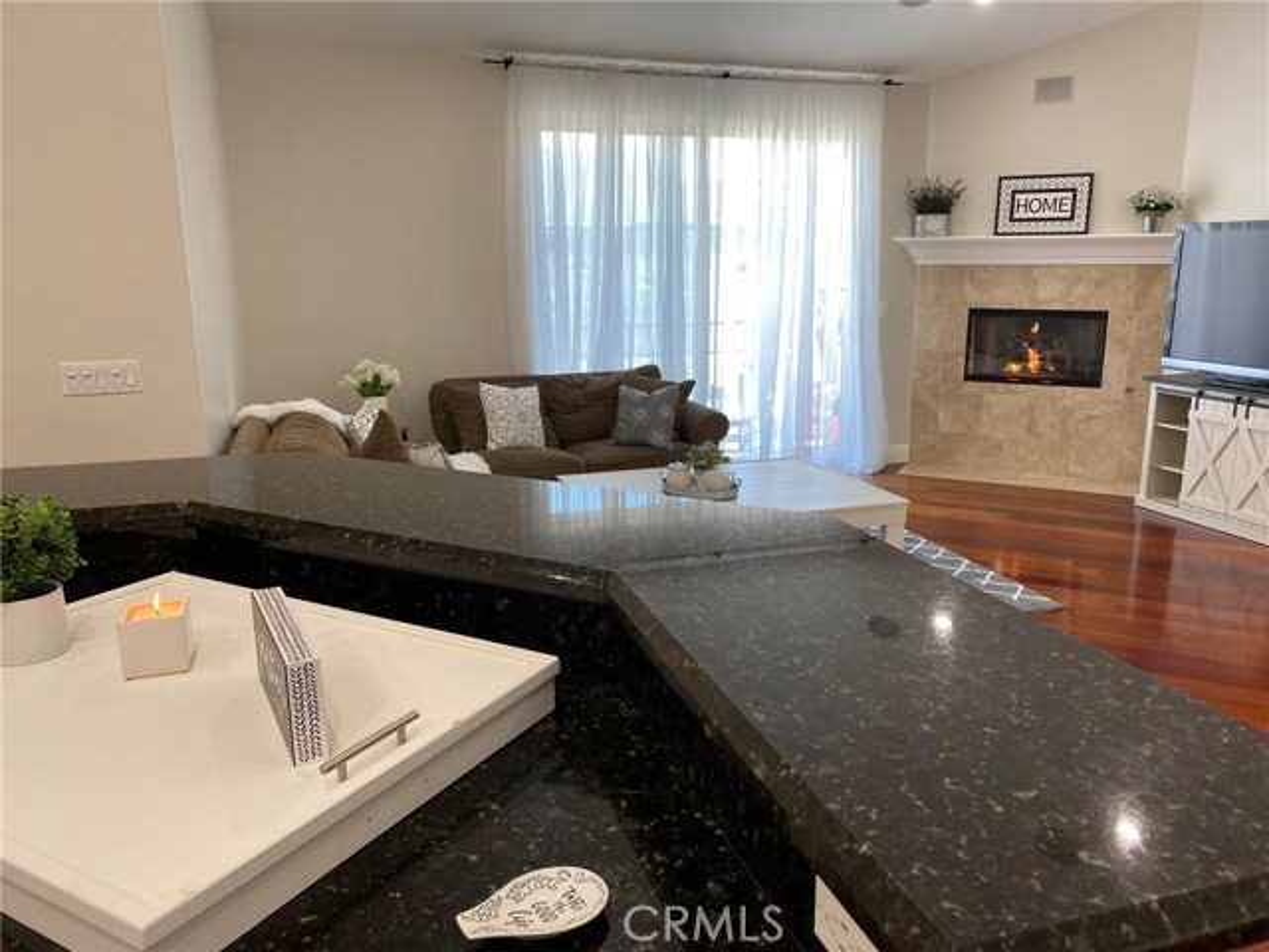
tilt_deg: -12.7
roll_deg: +0.7
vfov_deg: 53.1
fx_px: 953
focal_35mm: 26
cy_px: 476
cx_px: 634
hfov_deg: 67.3
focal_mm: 4.25
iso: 80
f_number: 1.8
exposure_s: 1/120
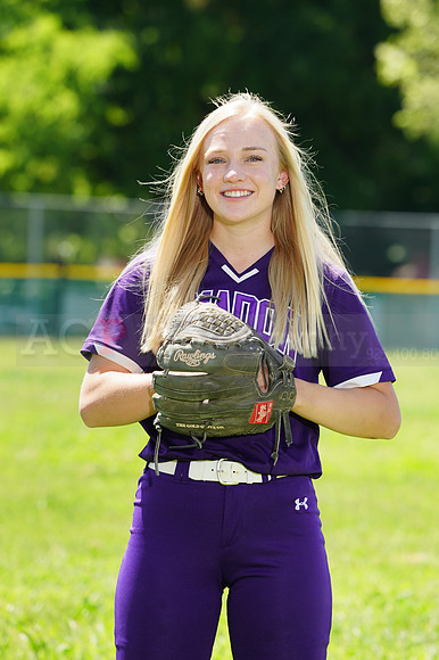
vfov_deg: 7.4
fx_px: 5109
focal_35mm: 279
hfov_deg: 4.9
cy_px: 330
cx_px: 220
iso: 200
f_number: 9
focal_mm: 279
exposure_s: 1/200
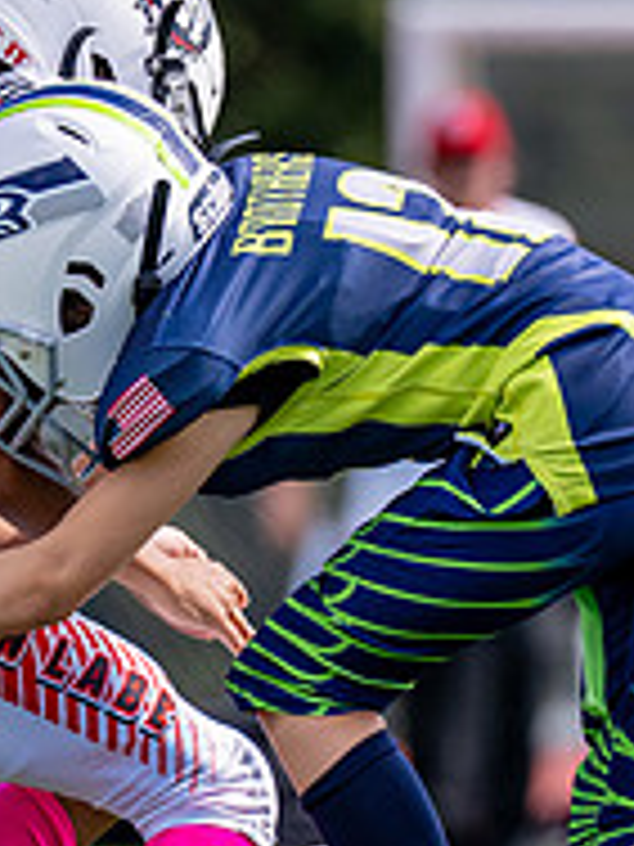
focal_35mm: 964
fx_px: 23541
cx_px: 317
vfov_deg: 2.1
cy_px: 314
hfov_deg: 1.5
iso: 250
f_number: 2.8
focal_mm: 200
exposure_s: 1/3200
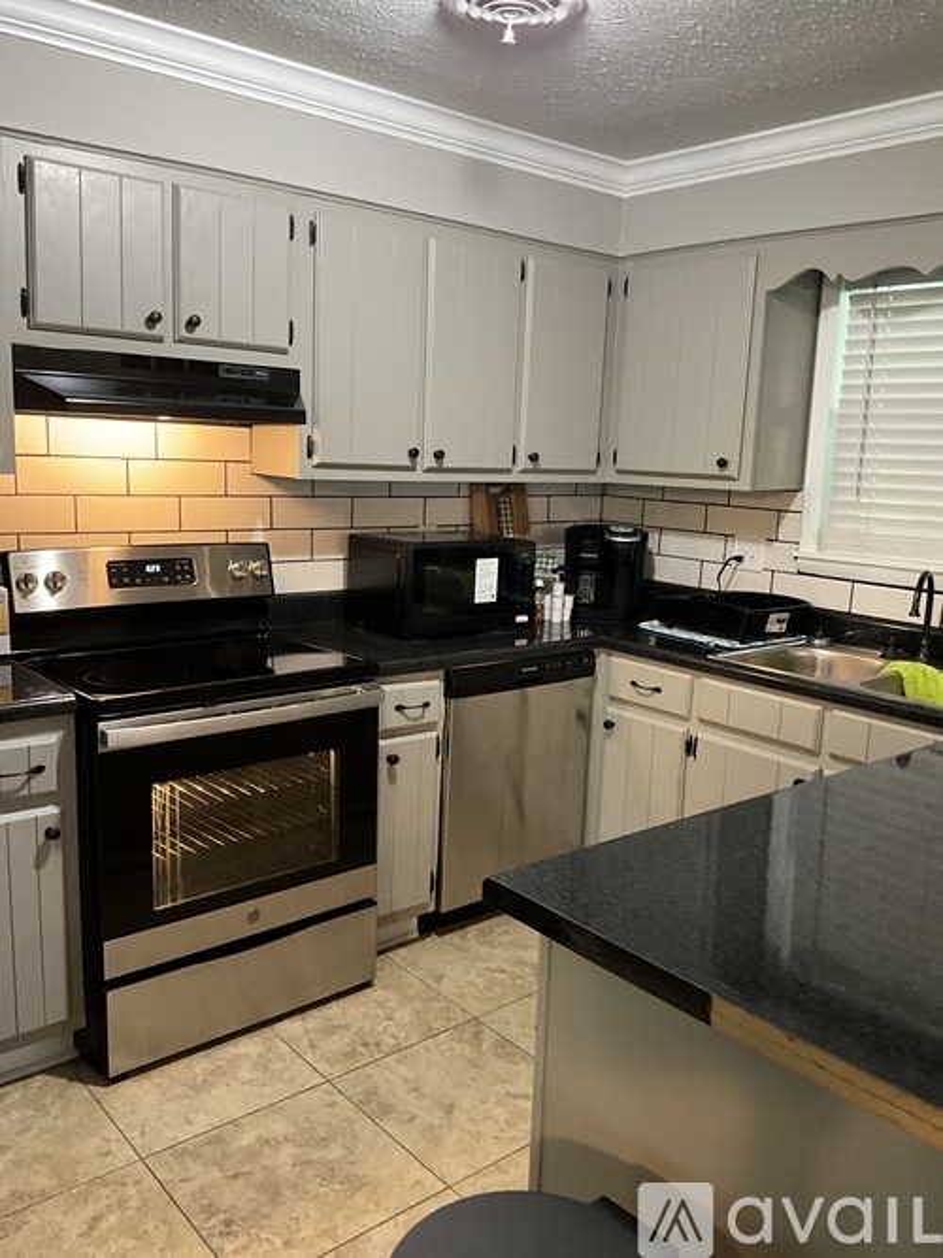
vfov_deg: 61.7
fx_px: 1054
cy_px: 629
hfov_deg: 48.2
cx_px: 472
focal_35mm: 29
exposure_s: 1/40
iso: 250
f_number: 1.8
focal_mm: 3
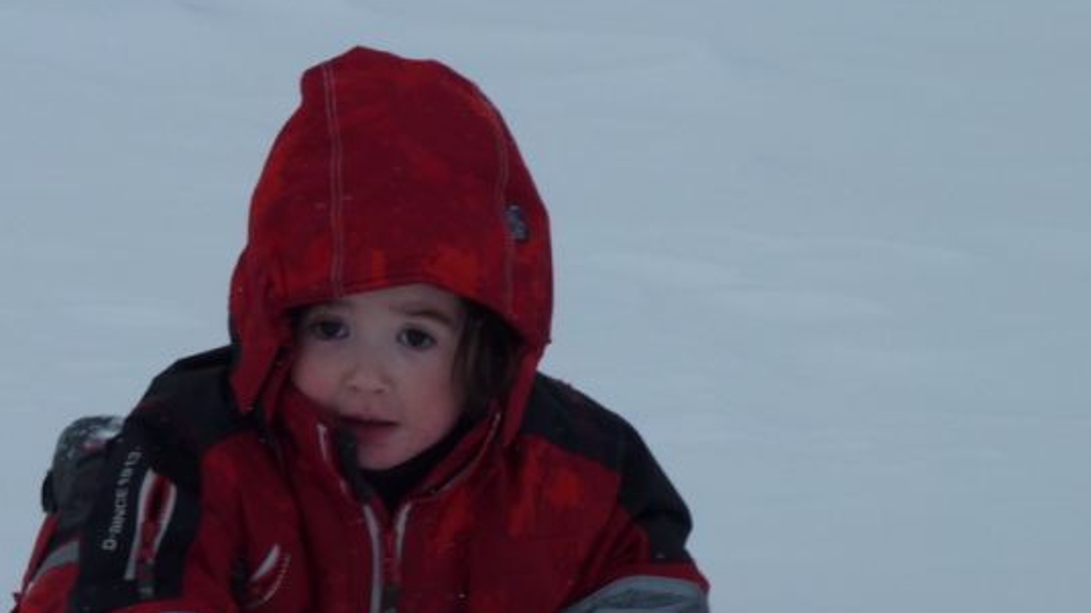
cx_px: 421
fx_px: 7952
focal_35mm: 275
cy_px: 436
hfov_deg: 7.8
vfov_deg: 4.4
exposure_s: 1/500
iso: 80
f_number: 5.6
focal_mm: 27.8
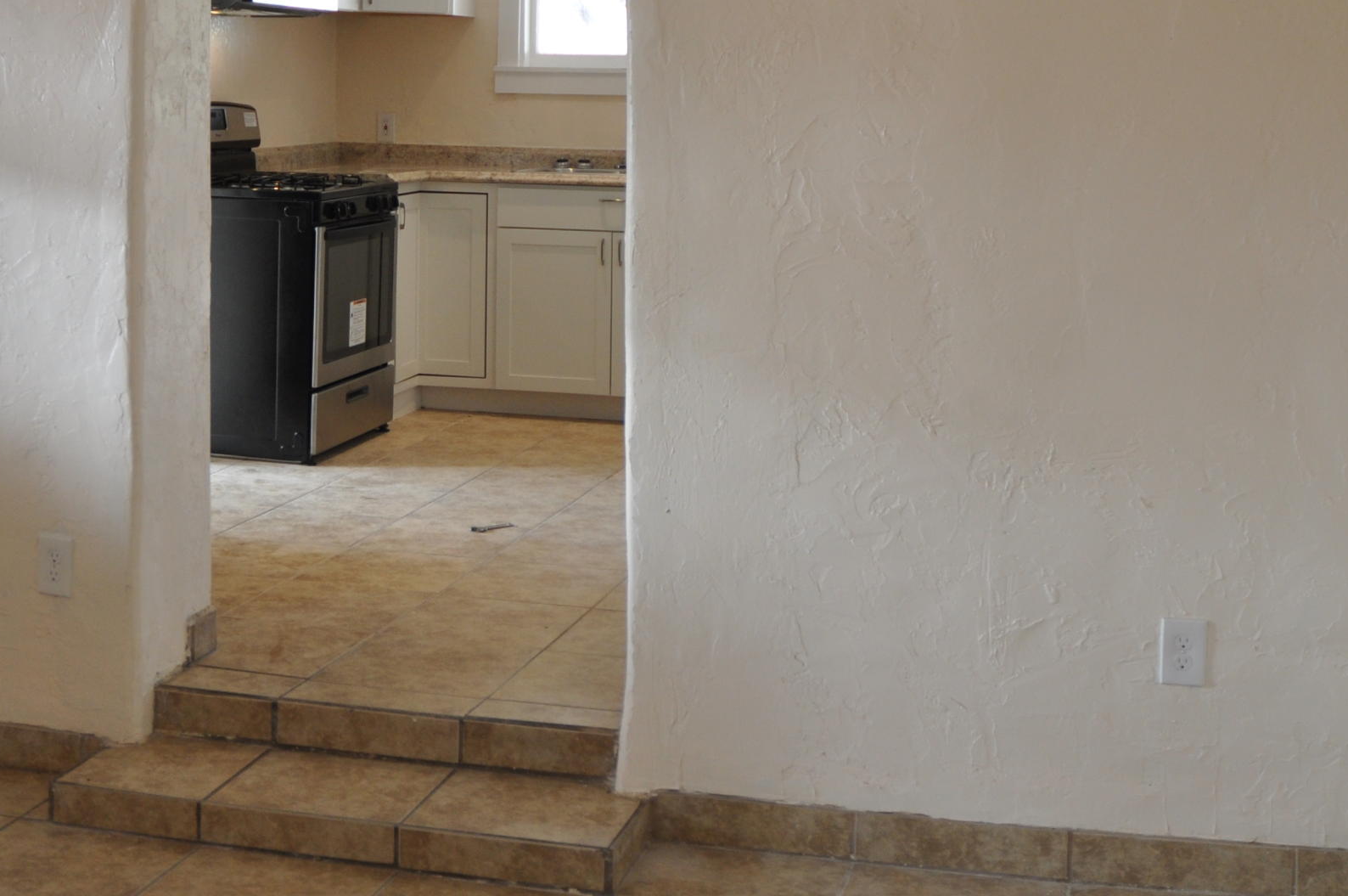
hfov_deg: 38.8
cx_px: 567
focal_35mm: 51
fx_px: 1907
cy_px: 152
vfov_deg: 25.9
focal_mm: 18
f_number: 4
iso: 400
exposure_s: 1/80
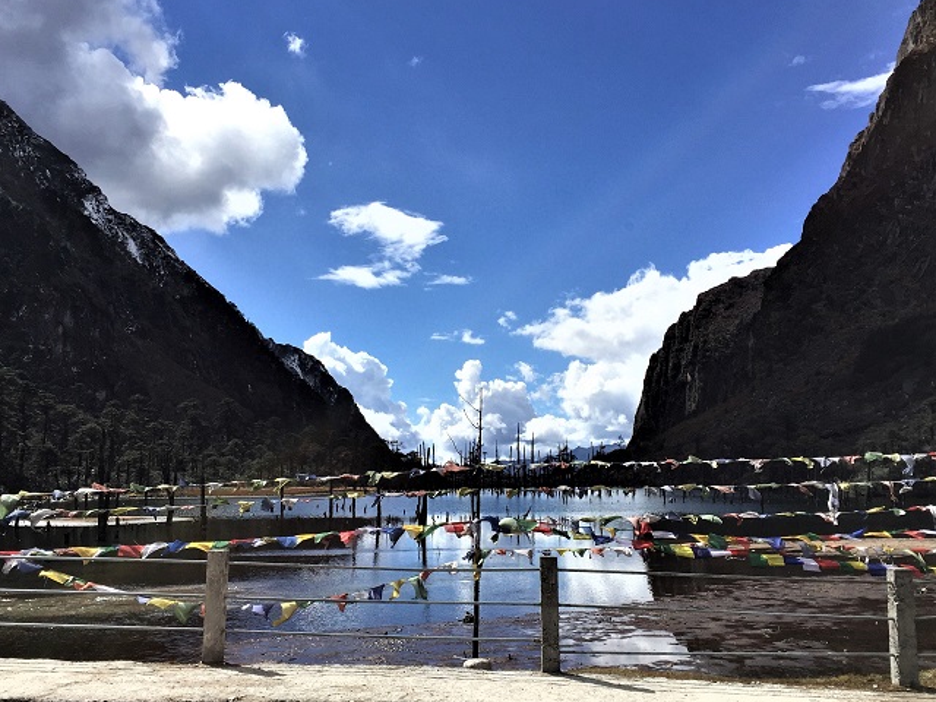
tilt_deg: +7.5
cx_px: 468
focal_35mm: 37
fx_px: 1000
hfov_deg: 50.1
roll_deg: -0.8
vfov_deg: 38.7
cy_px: 361
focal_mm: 4.15
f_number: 2.2
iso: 32
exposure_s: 1/2825
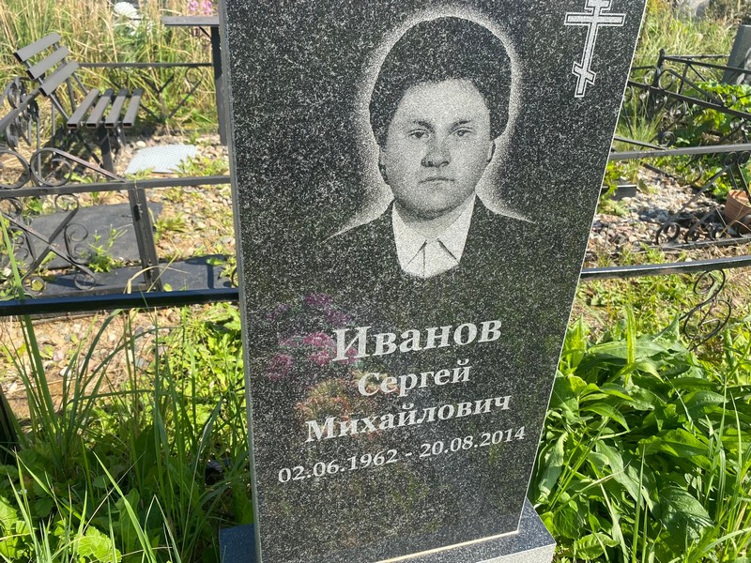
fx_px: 564
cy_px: 282
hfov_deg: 67.3
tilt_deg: -29.9
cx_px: 376
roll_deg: -3.5
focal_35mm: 26
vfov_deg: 53.1
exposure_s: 1/1395
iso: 32
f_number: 1.8
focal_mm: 4.25
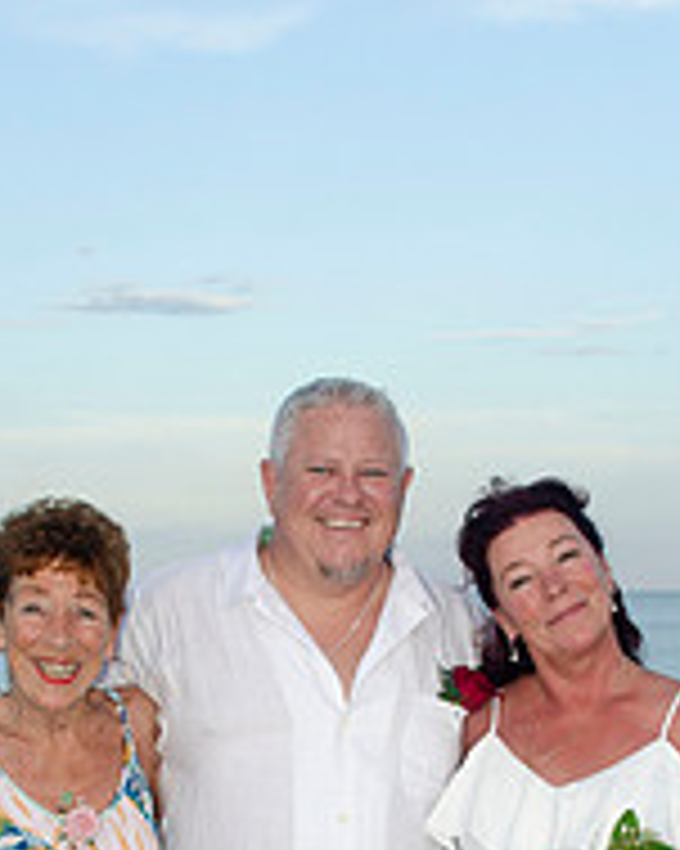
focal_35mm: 87
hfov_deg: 17.6
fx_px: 2190
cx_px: 311
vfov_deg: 21.2
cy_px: 863
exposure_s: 1/250
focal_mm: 26
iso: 200
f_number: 6.3
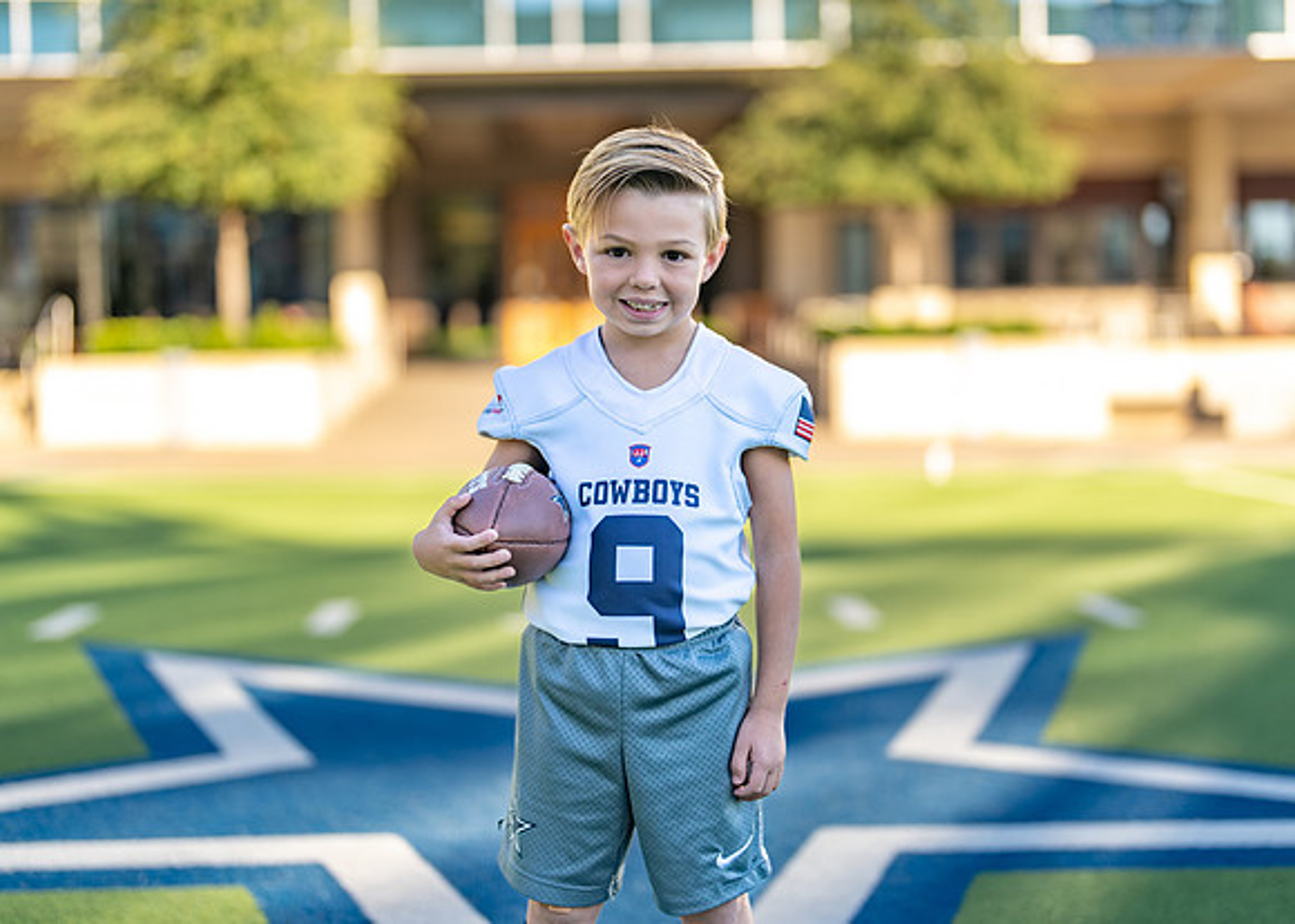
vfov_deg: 25.3
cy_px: 433
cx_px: 674
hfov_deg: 34.9
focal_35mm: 56
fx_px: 2062
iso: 100
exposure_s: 1/2500
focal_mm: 50
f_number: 1.2
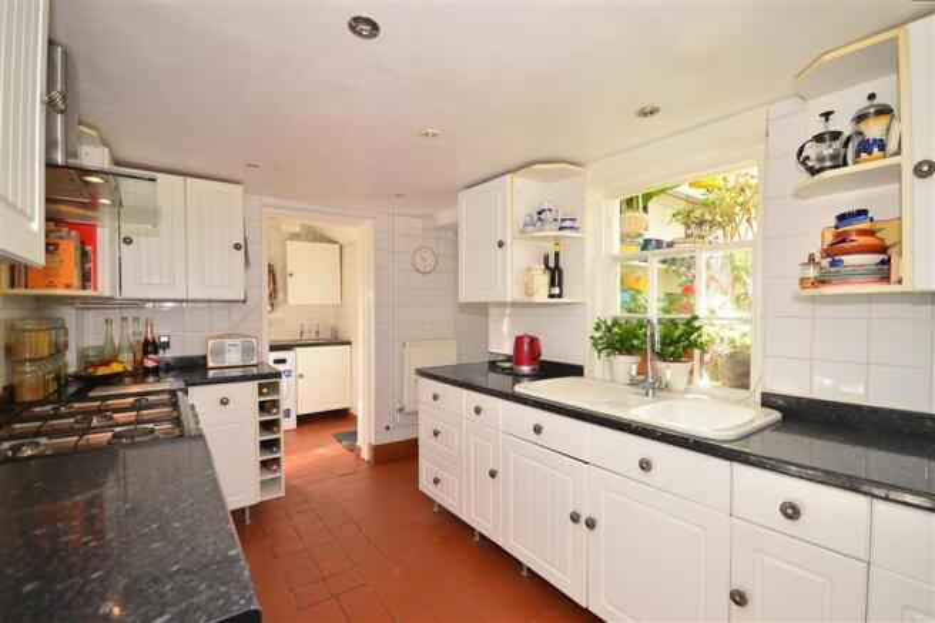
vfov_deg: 77.3
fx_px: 389
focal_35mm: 15
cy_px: 312
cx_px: 468
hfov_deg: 100.4
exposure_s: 1/40
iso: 200
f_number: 5
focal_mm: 10
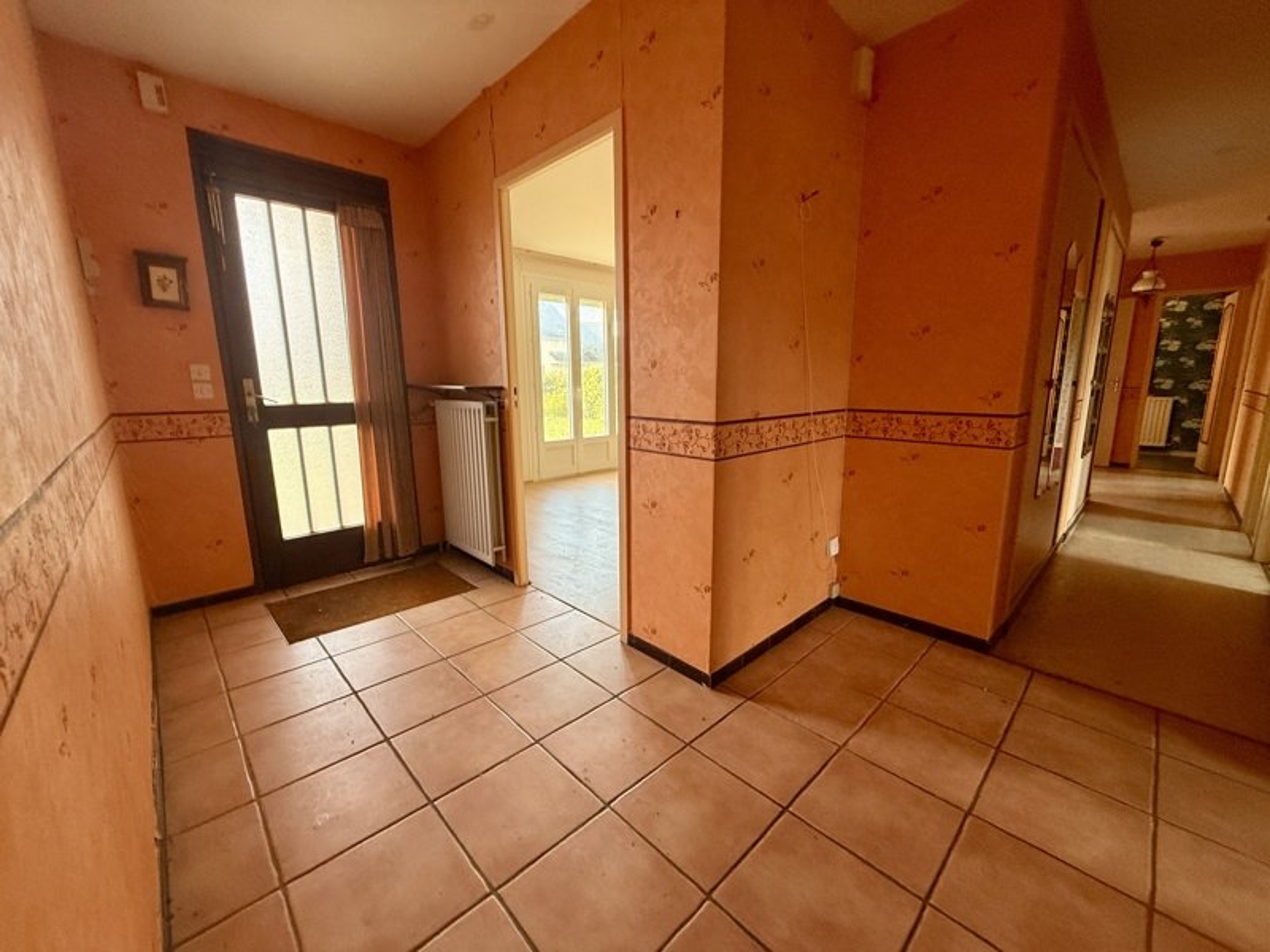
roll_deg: -1.7
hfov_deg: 102.1
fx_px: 514
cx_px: 635
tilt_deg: -13.1
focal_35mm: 14
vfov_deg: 85.7
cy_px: 476
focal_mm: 2.22
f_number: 2.2
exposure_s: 1/99
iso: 200
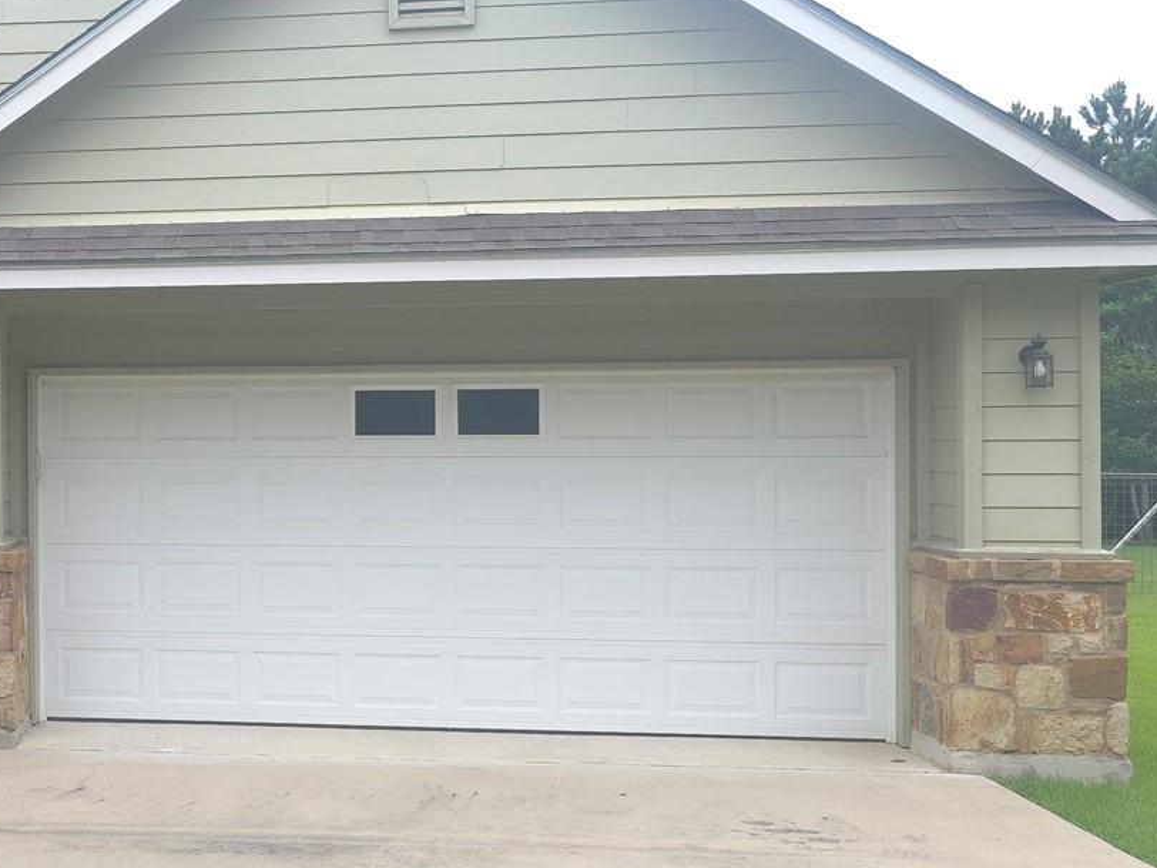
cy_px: 446
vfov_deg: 25.2
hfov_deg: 30.5
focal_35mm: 58
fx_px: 1939
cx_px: -44
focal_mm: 6.3
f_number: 1.7
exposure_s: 1/250
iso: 50
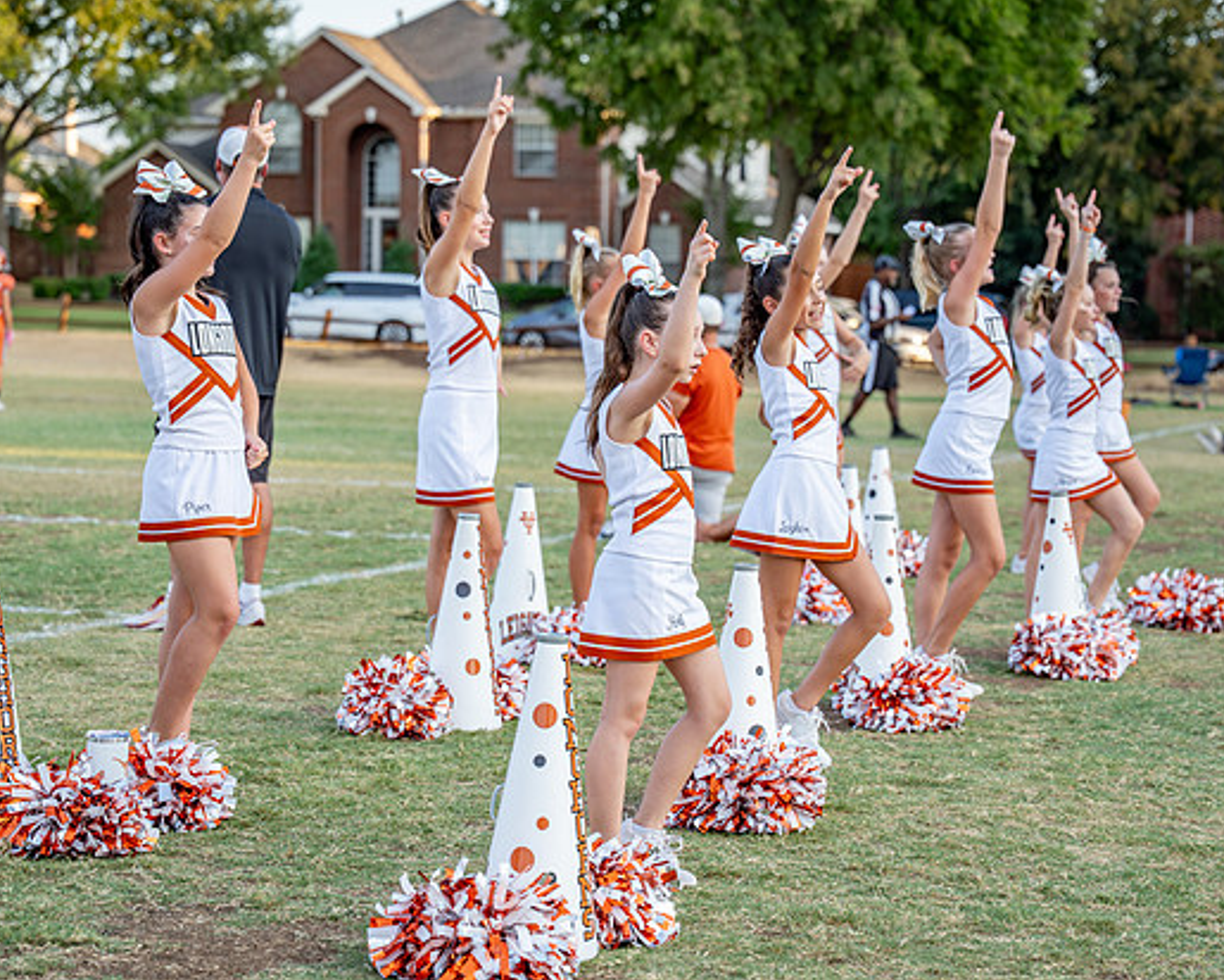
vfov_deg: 16.4
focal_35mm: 94
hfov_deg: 20.4
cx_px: 595
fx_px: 3405
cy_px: 465
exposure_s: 1/800
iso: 200
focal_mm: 70
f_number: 2.8
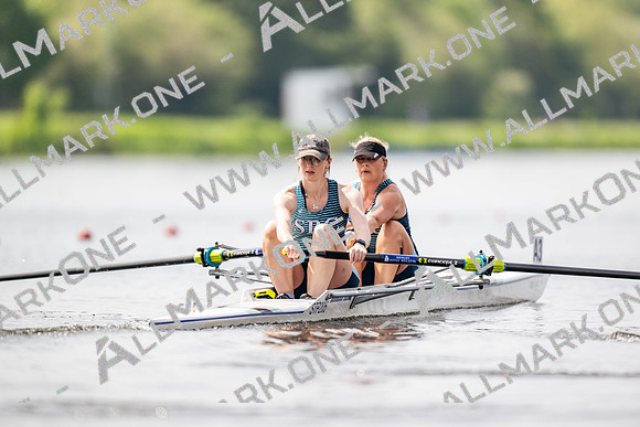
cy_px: 214
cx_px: 320
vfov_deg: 2.3
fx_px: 10669
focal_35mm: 600
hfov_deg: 3.4
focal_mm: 600
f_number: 4
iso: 360
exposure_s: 1/2500
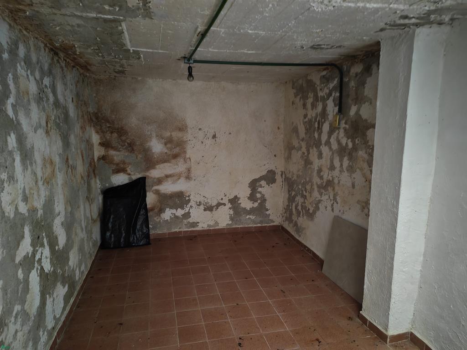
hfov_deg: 71.6
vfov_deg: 56.8
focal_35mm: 24
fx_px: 324
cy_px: 175
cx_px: 234
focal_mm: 6.12
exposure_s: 1/17
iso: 16000
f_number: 1.9
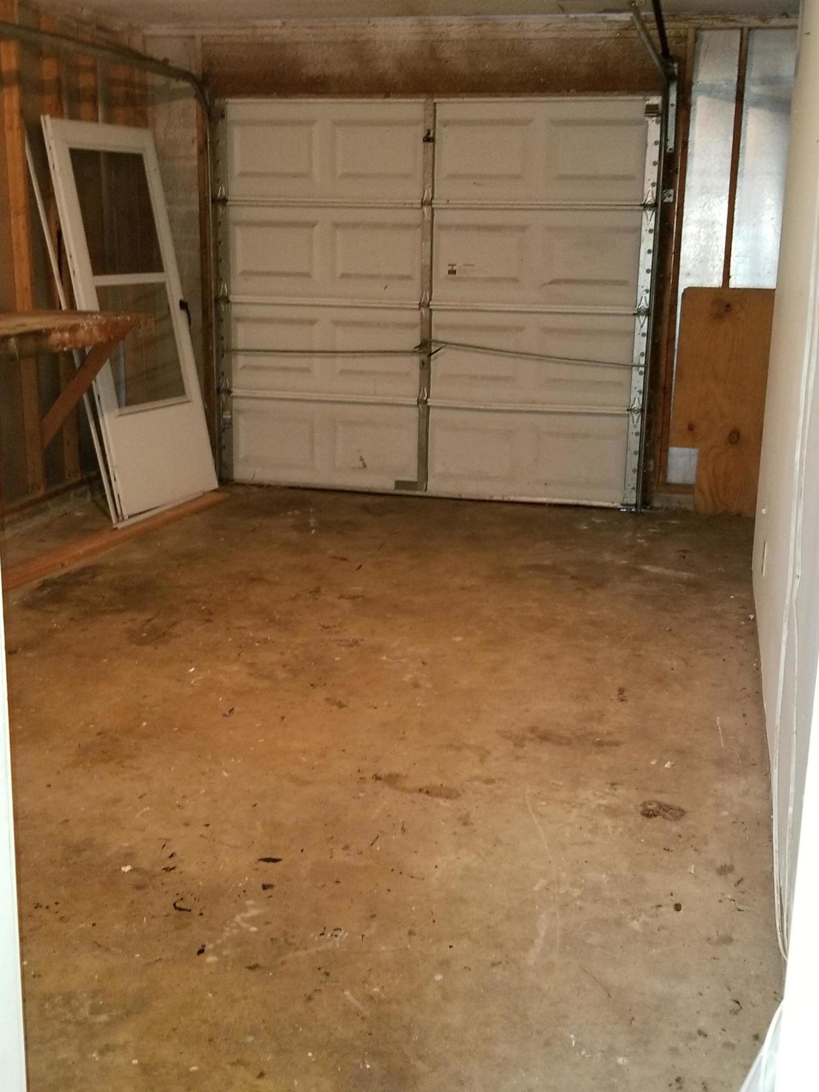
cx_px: 410
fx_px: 820
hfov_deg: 53.1
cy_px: 546
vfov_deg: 67.3
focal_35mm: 26
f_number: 1.7
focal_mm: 4.3
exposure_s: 1/10
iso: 250
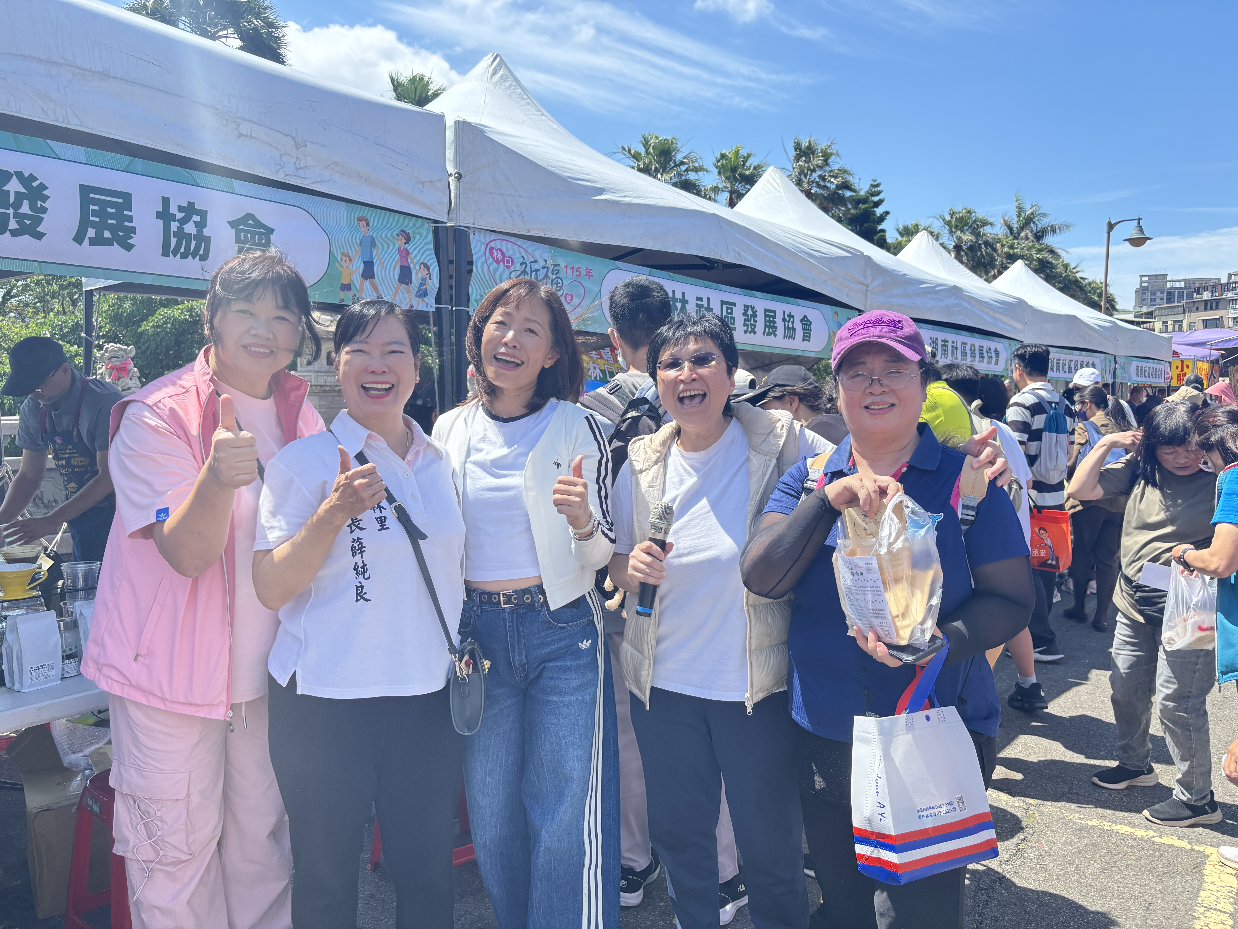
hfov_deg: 67.3
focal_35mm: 26
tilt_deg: -4.2
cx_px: 619
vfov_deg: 53.1
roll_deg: -0.8
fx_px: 930
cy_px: 464
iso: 50
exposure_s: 1/792
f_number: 1.6
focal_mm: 5.96
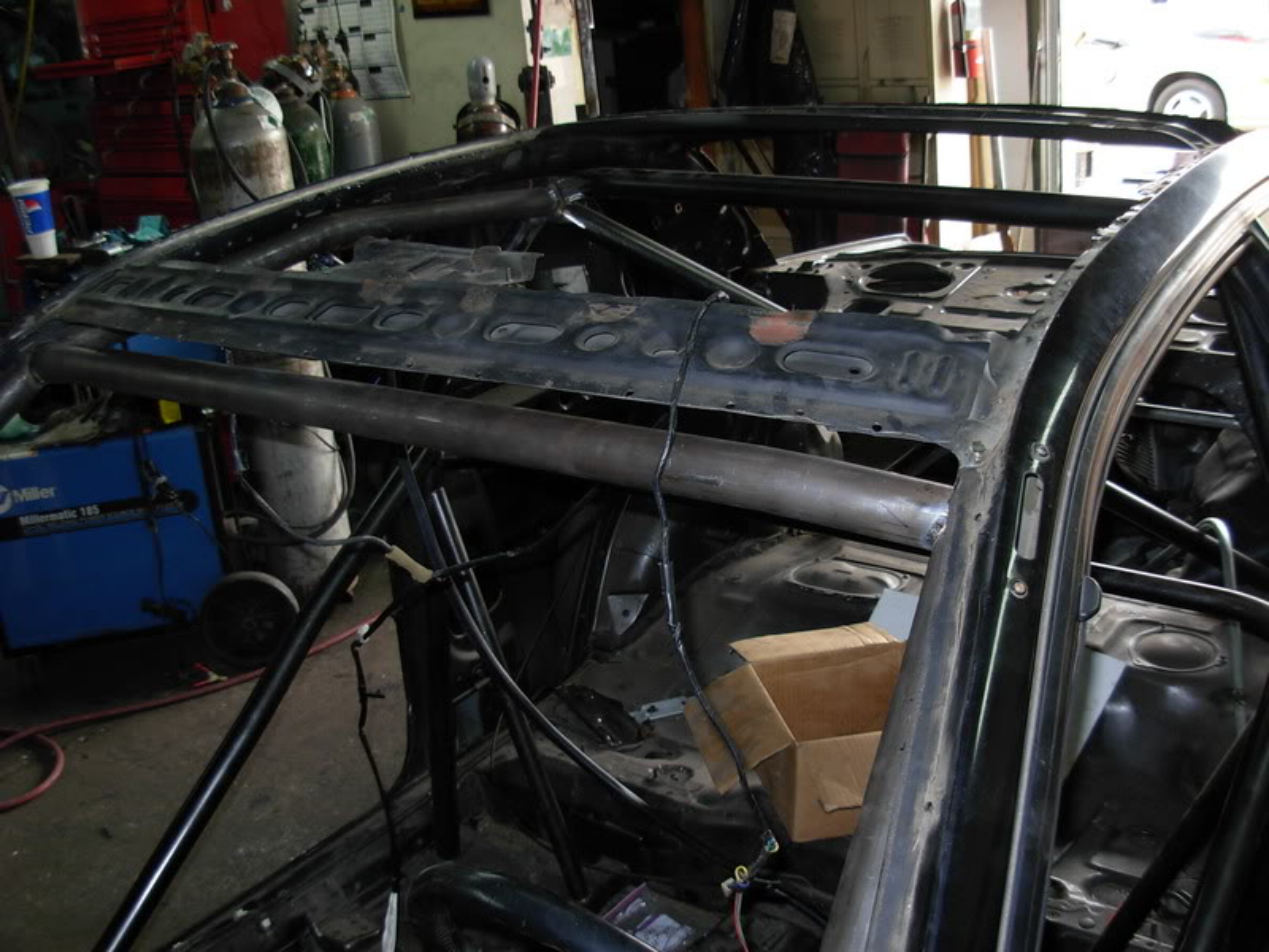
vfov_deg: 37.7
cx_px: 634
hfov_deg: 49.0
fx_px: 1393
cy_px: 476
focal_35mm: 38
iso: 79
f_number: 2.9
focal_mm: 6.3
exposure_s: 1/22.6
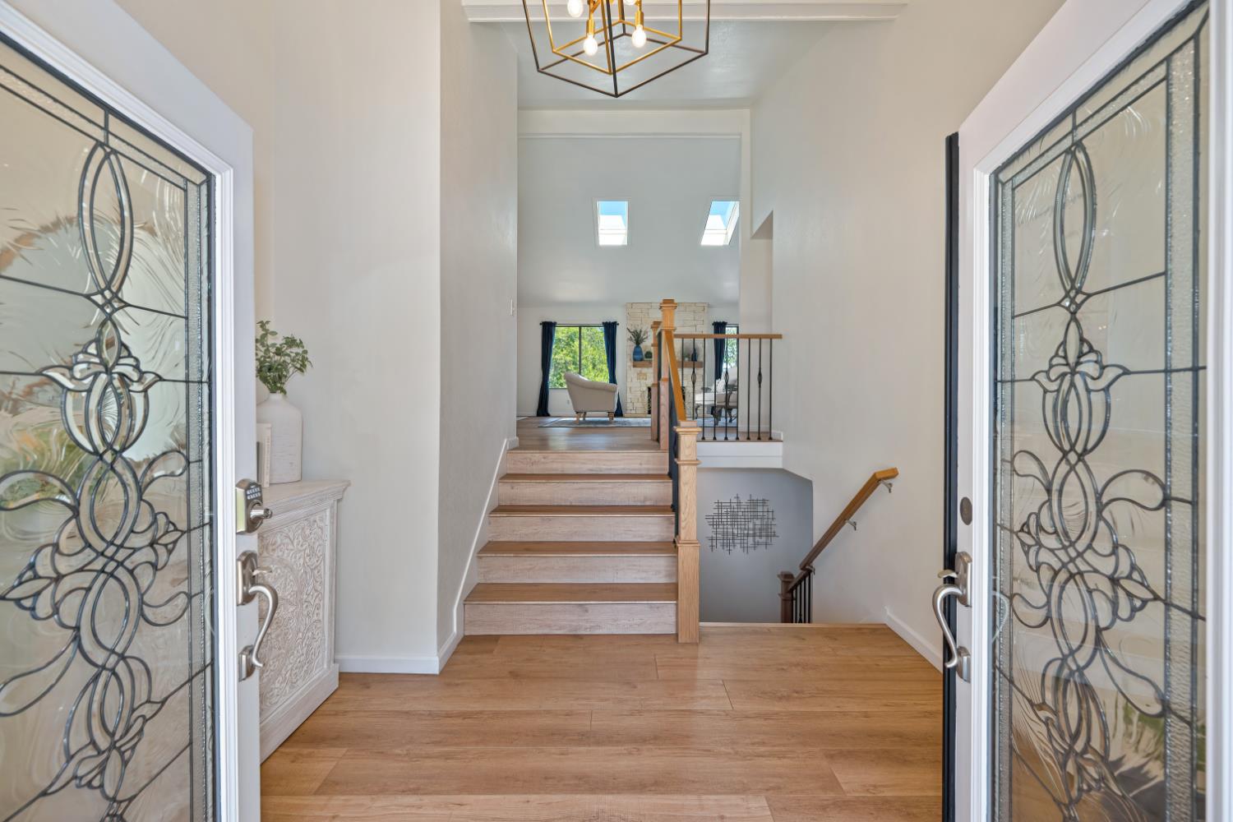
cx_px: 616
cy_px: 411
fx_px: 479
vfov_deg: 81.2
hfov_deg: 104.3
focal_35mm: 14
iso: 640
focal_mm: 14
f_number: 5.6
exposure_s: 1/125
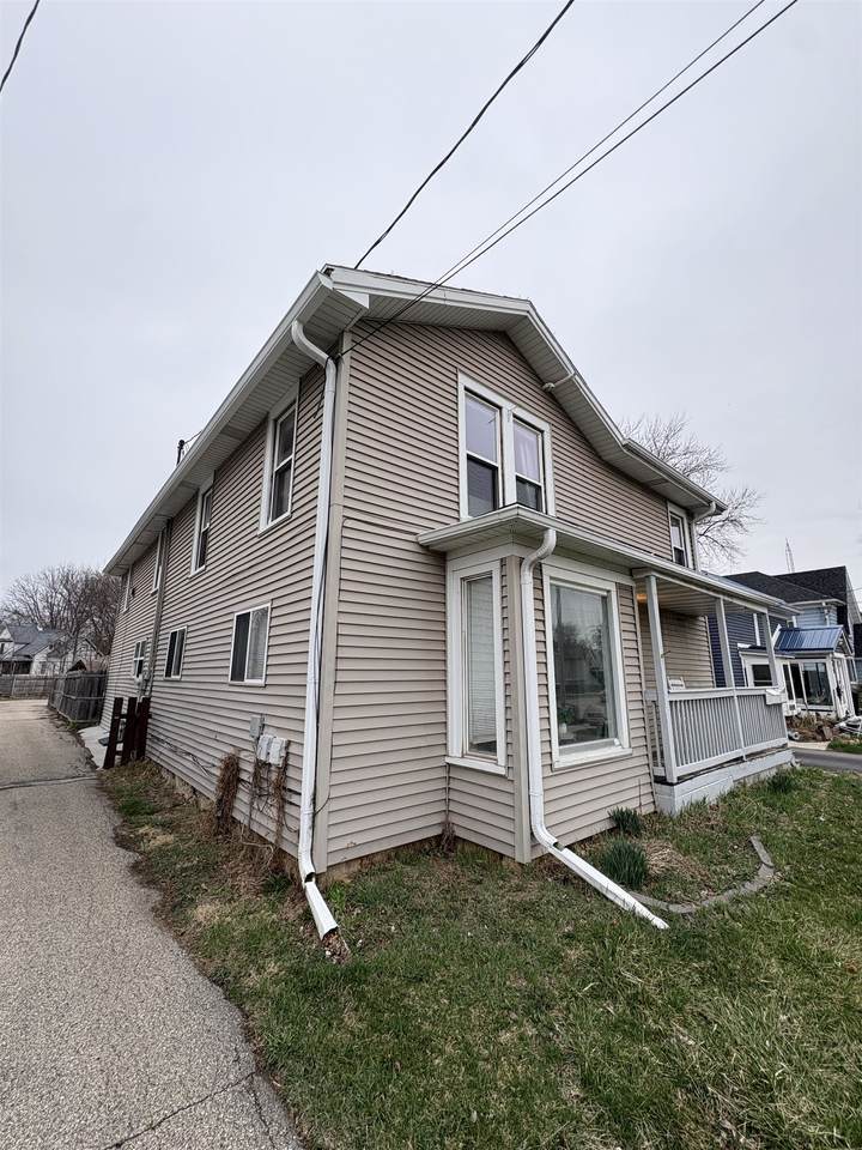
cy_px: 575
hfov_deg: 85.7
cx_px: 431
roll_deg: +0.1
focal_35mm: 14
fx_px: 465
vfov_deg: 102.1
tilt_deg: +13.0
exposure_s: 1/99
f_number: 2.2
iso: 50
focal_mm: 2.22
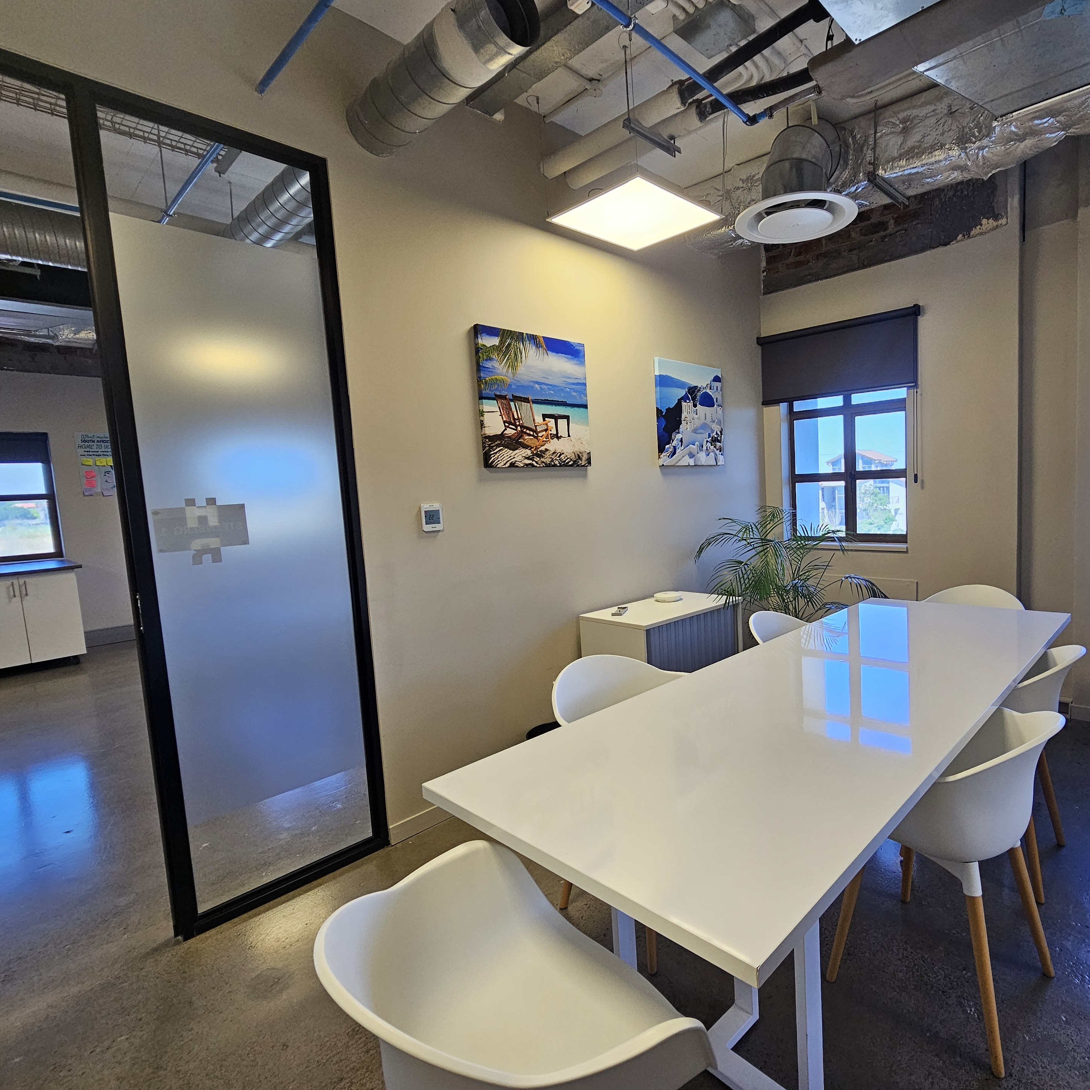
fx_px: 570
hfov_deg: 85.8
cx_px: 678
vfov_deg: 87.4
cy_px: 538
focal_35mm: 16
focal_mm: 2.2
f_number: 2.2
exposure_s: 1/60
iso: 100
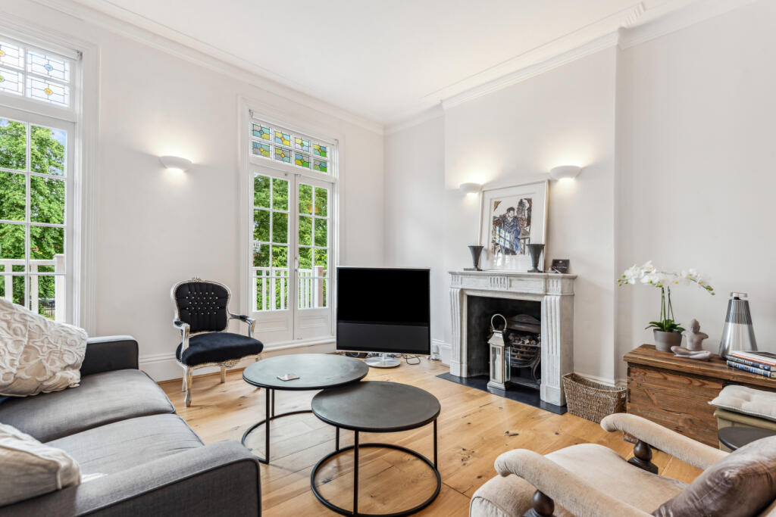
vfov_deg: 73.8
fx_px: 345
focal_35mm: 16
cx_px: 388
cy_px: 258
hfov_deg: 96.7
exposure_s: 1/20
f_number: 11
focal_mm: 16
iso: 320
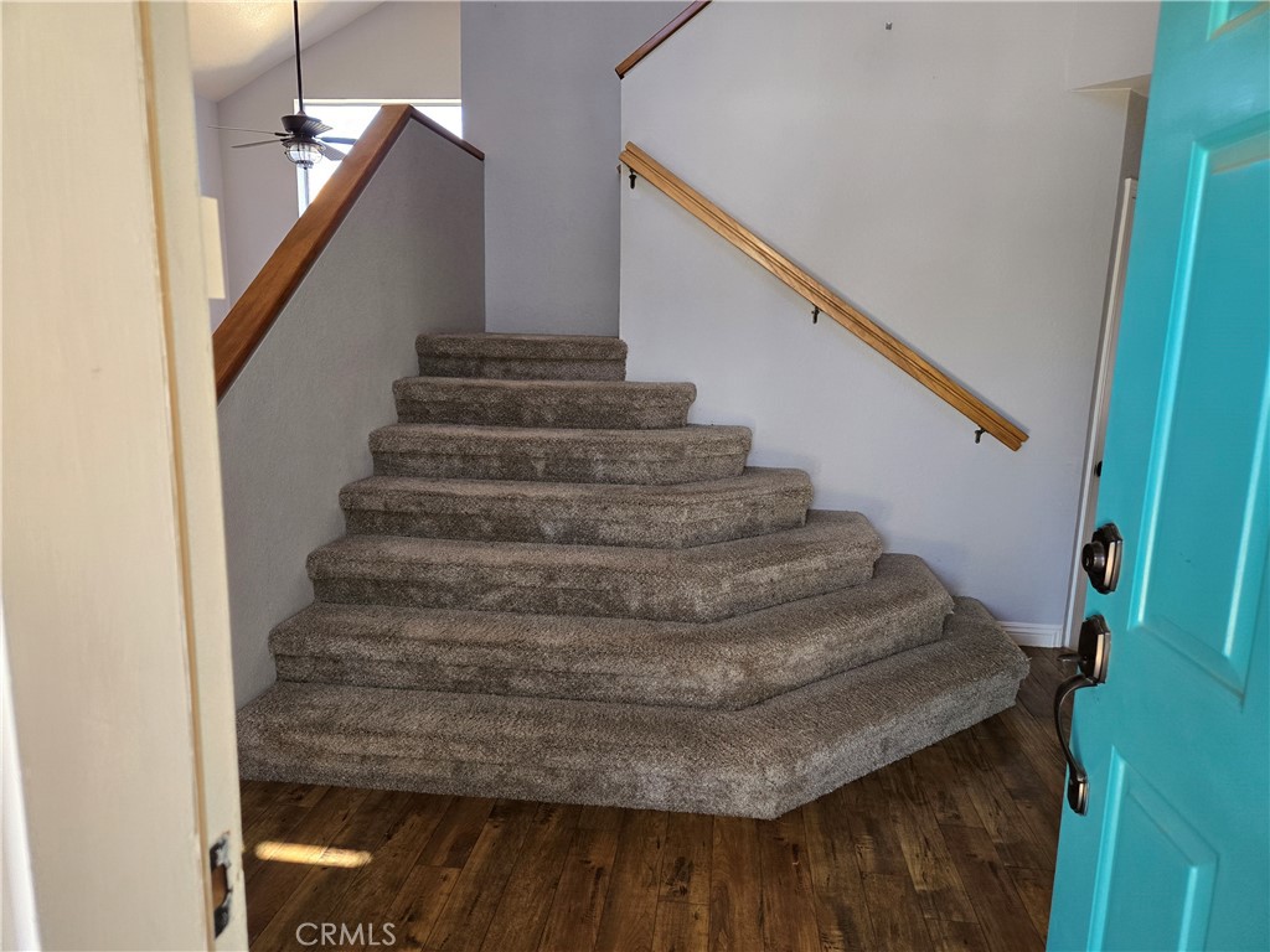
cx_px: 635
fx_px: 844
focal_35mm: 23
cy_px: 476
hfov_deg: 73.9
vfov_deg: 58.9
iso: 160
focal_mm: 5.4
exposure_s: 1/120
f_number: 1.8
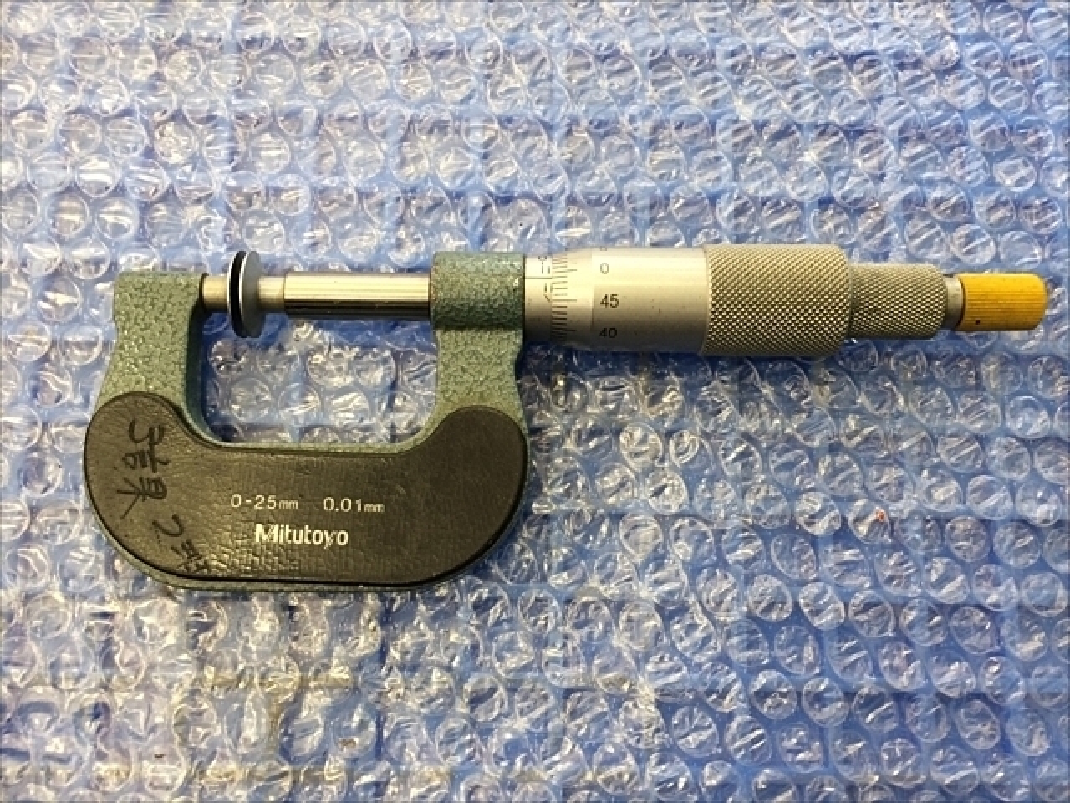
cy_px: 402
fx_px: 896
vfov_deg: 48.2
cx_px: 535
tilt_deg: -78.8
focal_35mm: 29
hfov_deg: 61.7
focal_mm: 4.15
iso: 50
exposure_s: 1/30
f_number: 2.2
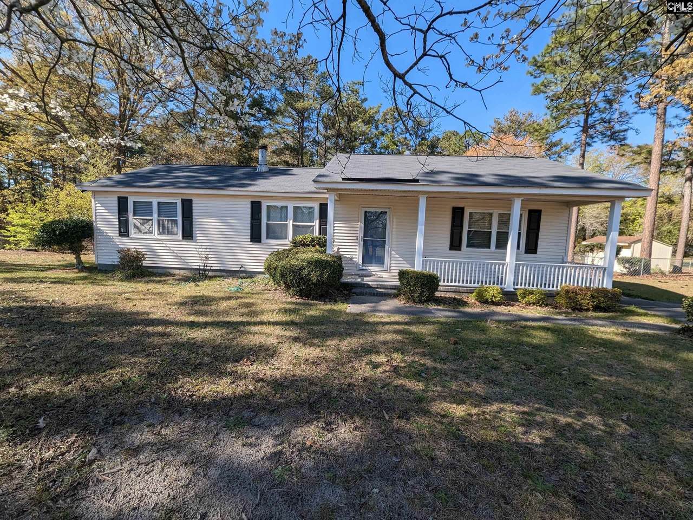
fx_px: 260
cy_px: 260
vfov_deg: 89.9
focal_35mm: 13
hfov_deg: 106.2
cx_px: 346
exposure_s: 1/726
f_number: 2.2
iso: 43
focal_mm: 1.95
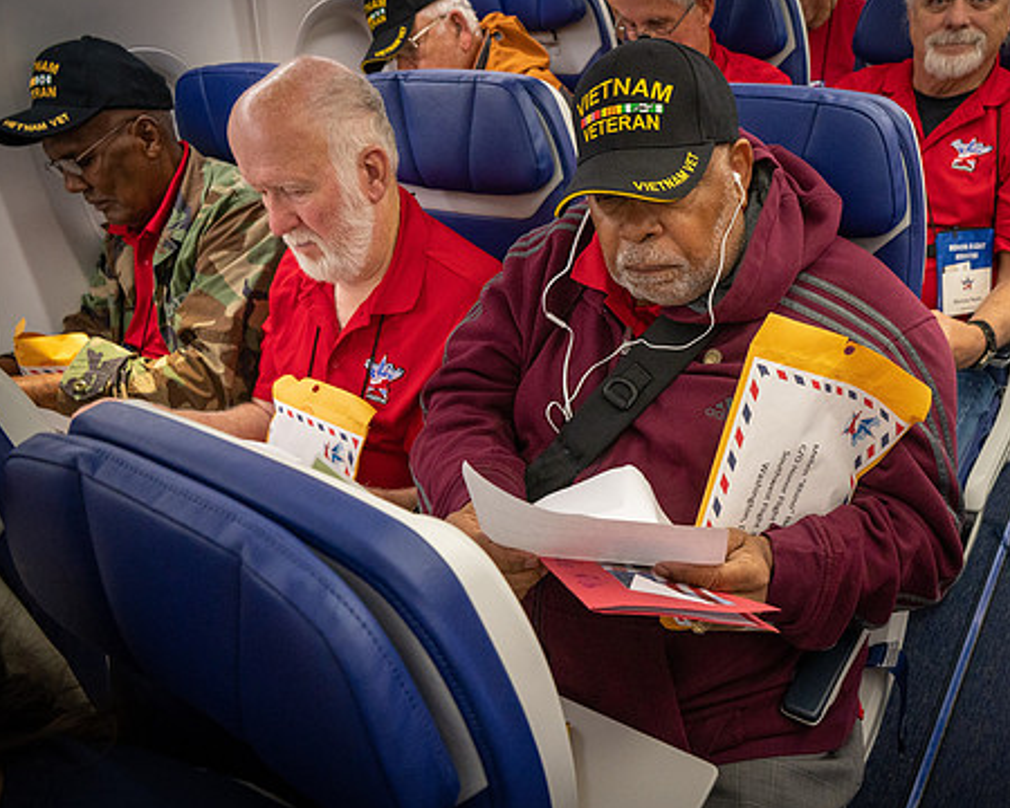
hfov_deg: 59.5
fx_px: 867
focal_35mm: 29
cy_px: 406
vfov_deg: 50.0
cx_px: 642
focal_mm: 24
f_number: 6.3
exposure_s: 1/60
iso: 3600
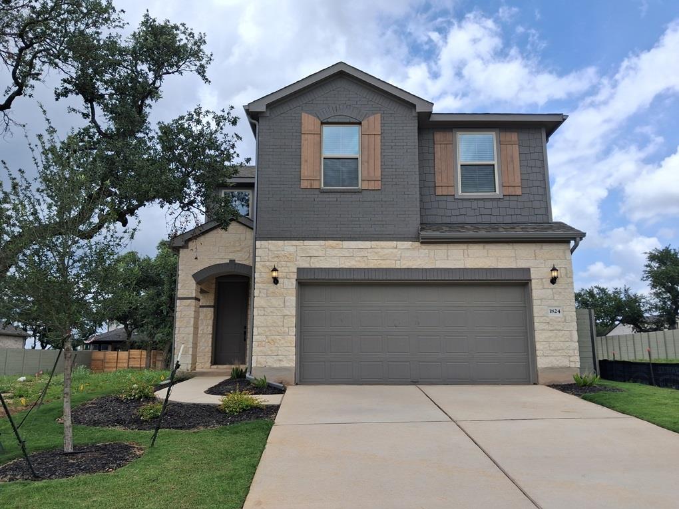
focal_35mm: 27
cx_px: 340
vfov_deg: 51.4
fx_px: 530
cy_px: 254
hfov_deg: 65.3
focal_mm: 4
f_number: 1.8
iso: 25
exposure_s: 1/679
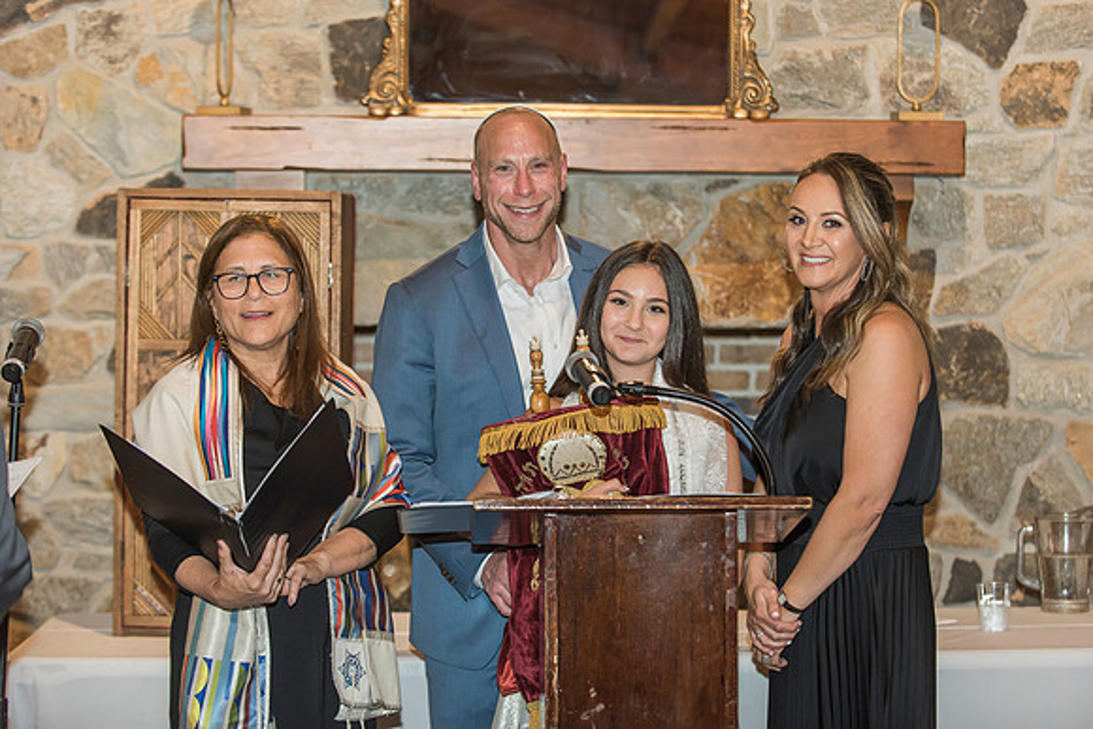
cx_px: 590
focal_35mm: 93
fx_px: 2817
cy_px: 336
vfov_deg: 14.7
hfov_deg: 22.0
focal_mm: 86
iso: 800
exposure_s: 1/125
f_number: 3.2
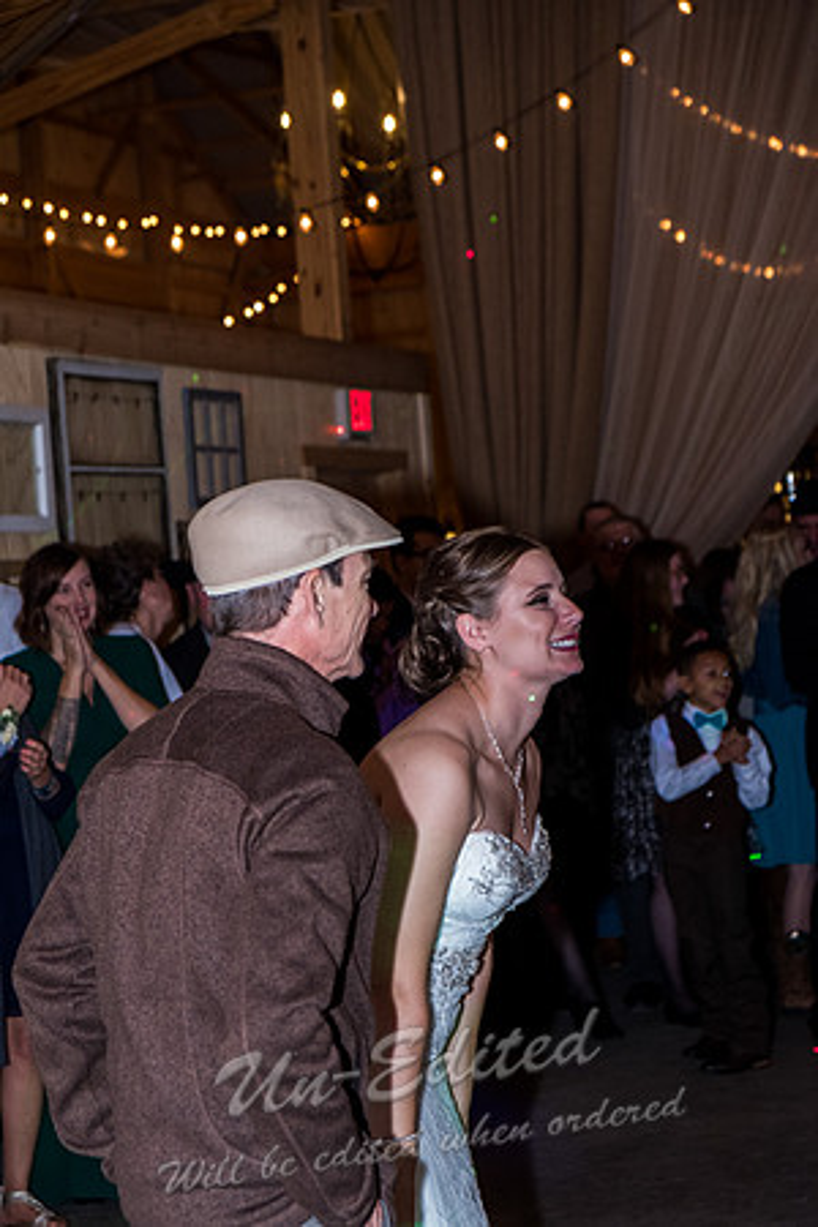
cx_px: 409
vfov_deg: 24.5
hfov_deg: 16.5
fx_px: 2829
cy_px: 614
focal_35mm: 83
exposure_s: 1/200
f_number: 4
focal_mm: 55
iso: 1600
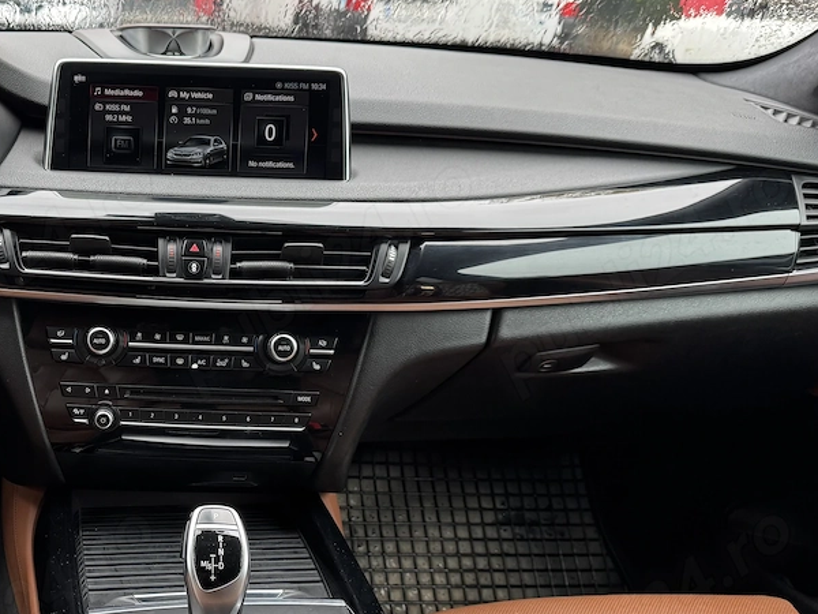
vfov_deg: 36.0
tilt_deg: -18.9
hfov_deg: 44.5
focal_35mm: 40
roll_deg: -1.4
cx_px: 165
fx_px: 945
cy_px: 299
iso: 100
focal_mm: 6.76
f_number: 1.78
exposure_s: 1/97
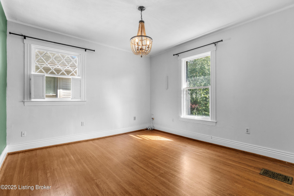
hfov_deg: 95.0
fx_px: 135
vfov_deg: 72.1
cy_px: 98
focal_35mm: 16
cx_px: 147
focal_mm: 11
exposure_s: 1/25
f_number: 7.1
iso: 400
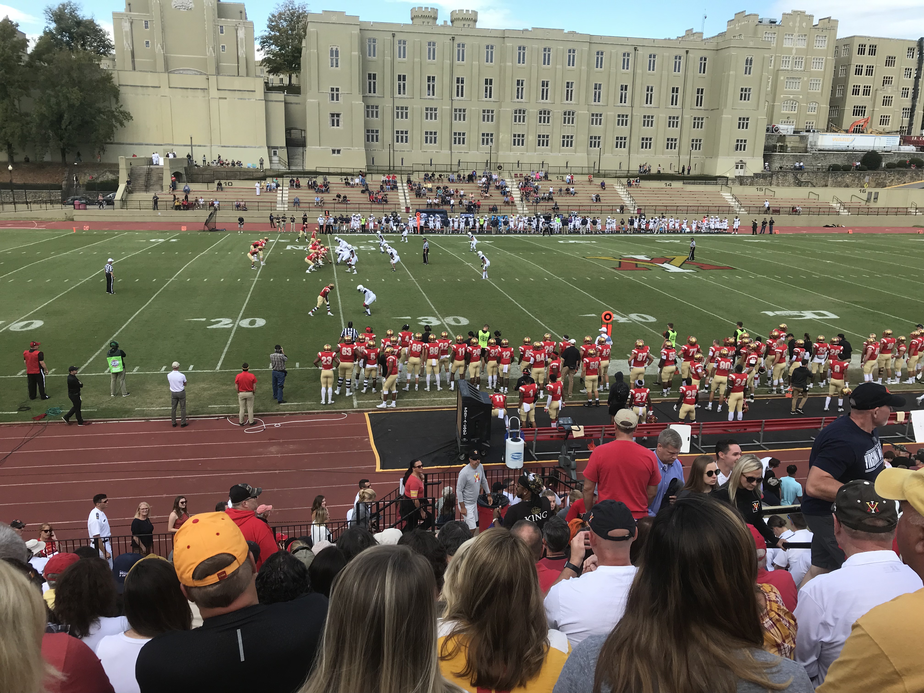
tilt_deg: -14.4
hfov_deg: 63.4
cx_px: 462
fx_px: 747
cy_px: 346
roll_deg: -1.0
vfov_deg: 49.7
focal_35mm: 28
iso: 20
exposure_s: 1/1018
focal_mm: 3.99
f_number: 1.8
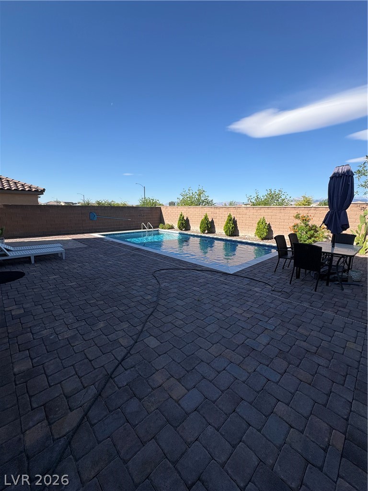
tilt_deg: -10.2
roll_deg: -0.7
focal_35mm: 14
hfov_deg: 85.7
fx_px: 198
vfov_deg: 102.1
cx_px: 184
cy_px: 246
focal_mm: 2.22
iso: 50
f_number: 2.2
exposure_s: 1/1477
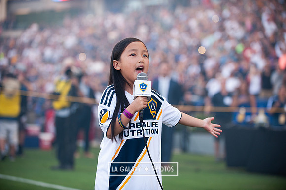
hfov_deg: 20.8
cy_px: 95
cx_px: 143
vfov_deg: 13.9
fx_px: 778
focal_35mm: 98
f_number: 2.8
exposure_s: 1/1250
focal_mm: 98
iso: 800
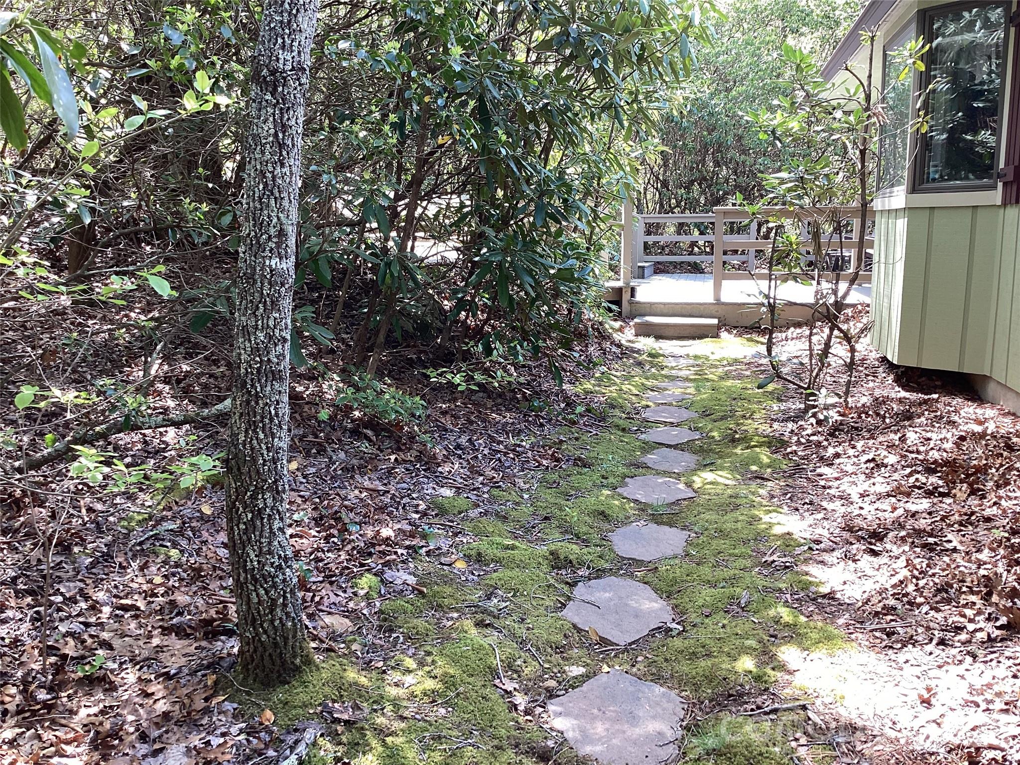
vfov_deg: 45.4
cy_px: 382
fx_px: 913
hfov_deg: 58.4
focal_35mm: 31
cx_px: 510
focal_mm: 3.3
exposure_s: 1/120
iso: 80
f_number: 2.4
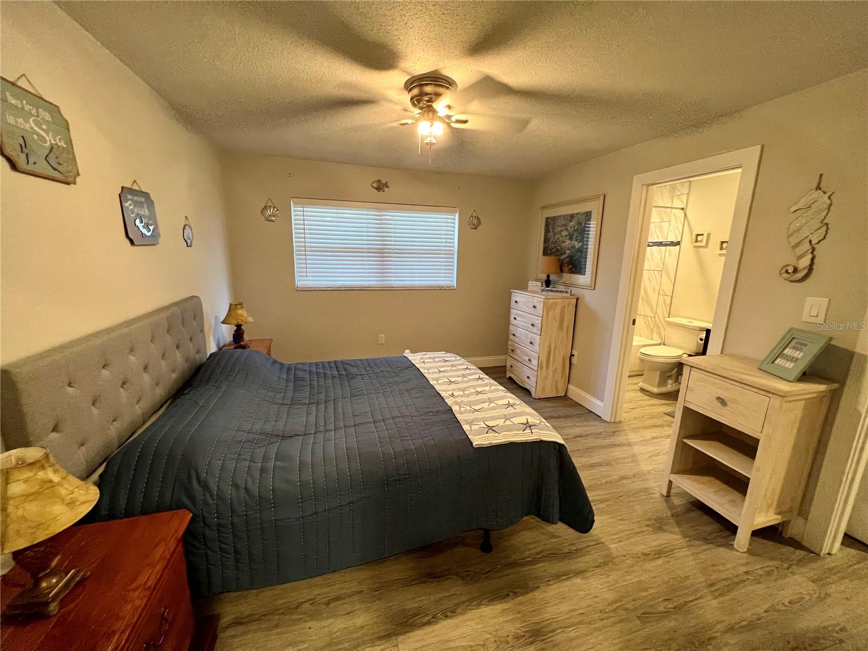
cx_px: 434
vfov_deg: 89.9
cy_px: 326
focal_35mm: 13
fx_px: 326
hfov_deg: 106.2
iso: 400
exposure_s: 1/60
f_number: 1.8
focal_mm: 1.57
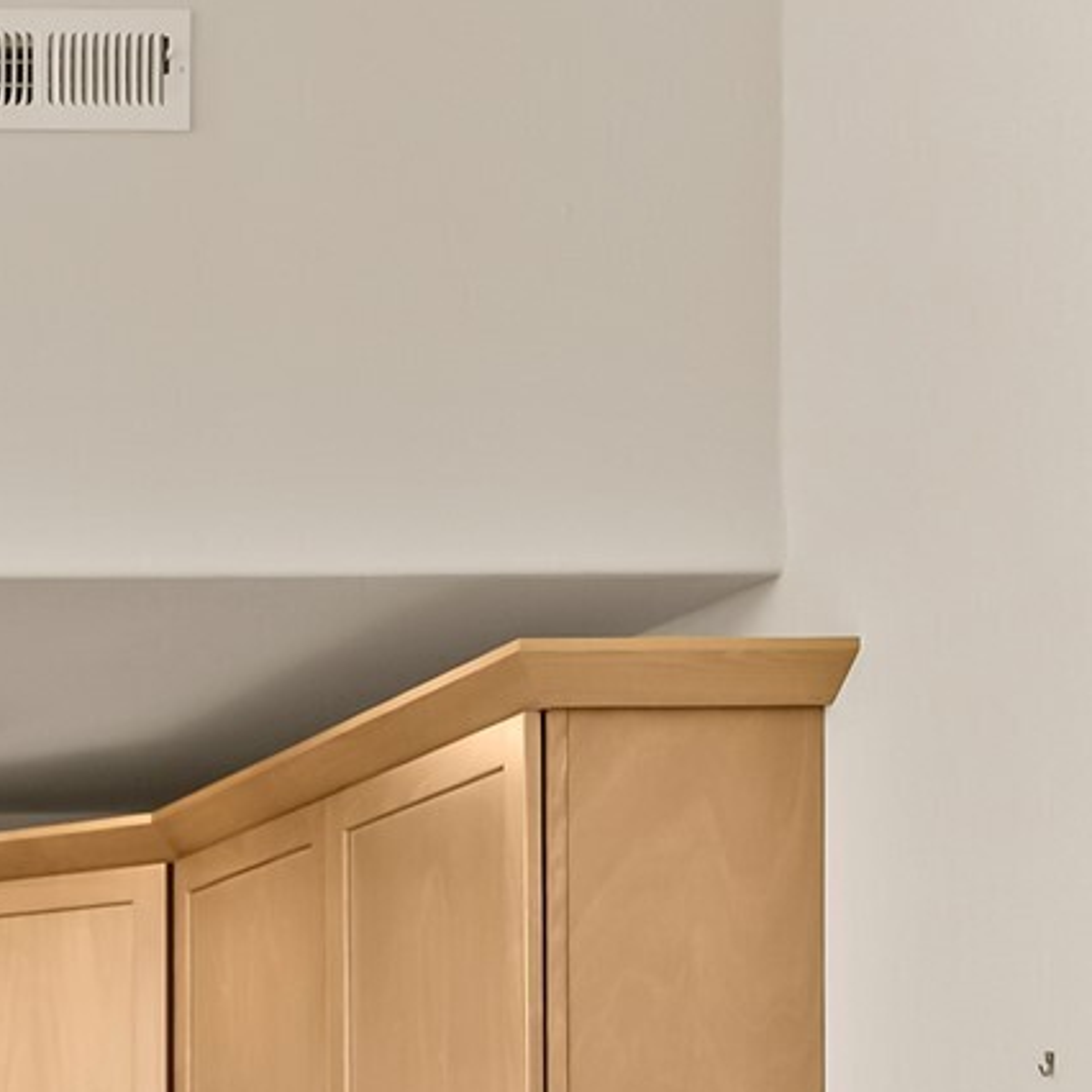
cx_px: -1039
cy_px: 1305
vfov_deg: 18.1
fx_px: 3249
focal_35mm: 91
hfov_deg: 15.5
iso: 200
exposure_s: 1/125
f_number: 2.8
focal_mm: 26.9
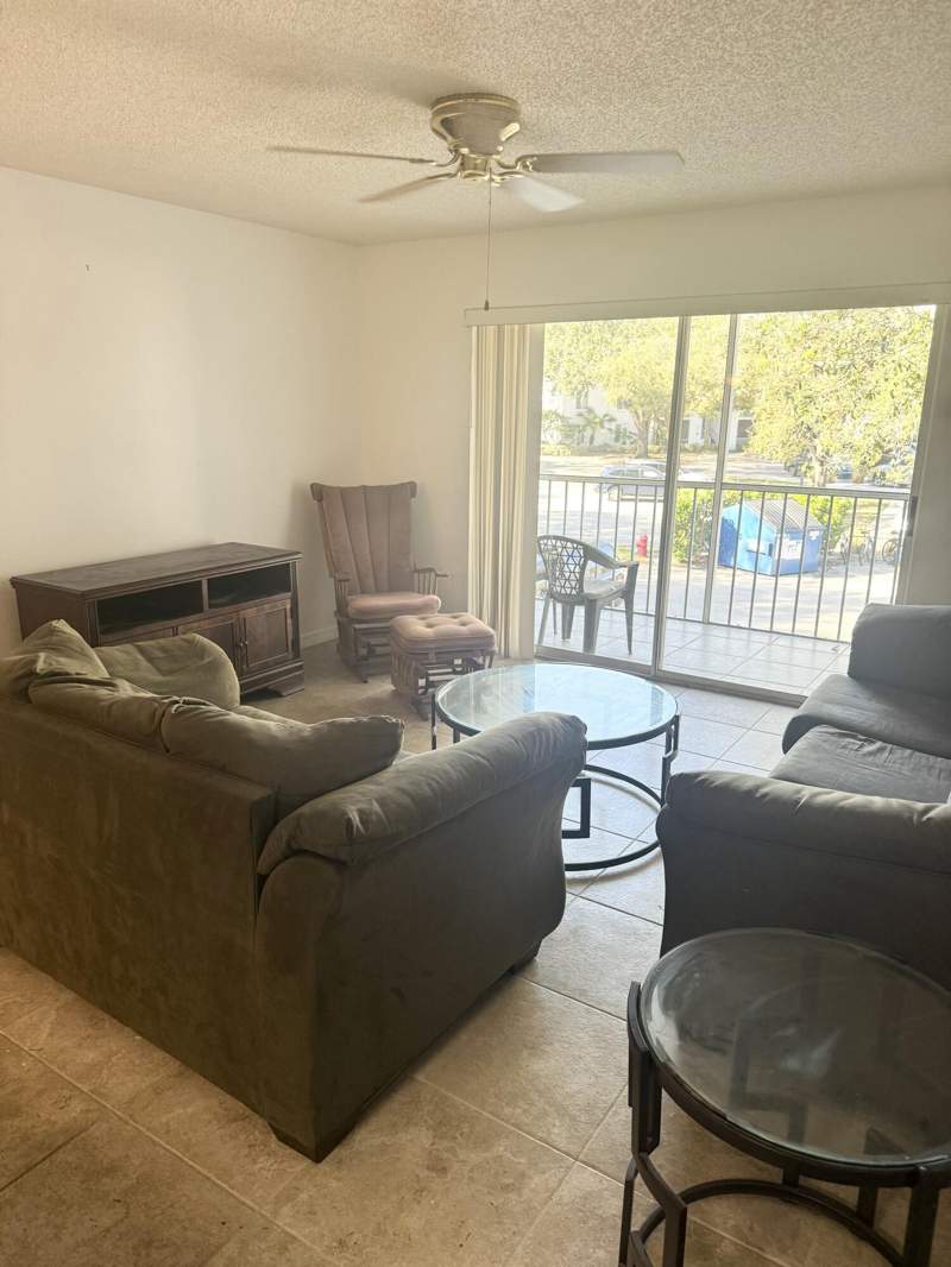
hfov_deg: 56.8
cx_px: 476
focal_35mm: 24
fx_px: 879
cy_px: 634
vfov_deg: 71.6
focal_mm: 6.76
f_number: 1.78
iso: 160
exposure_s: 1/120
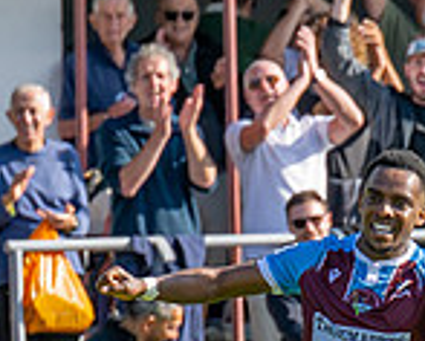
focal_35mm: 1253
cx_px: -805
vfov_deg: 1.2
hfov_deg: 1.5
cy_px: 261
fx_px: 15782
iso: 400
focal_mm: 125
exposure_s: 1/2500
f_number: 4
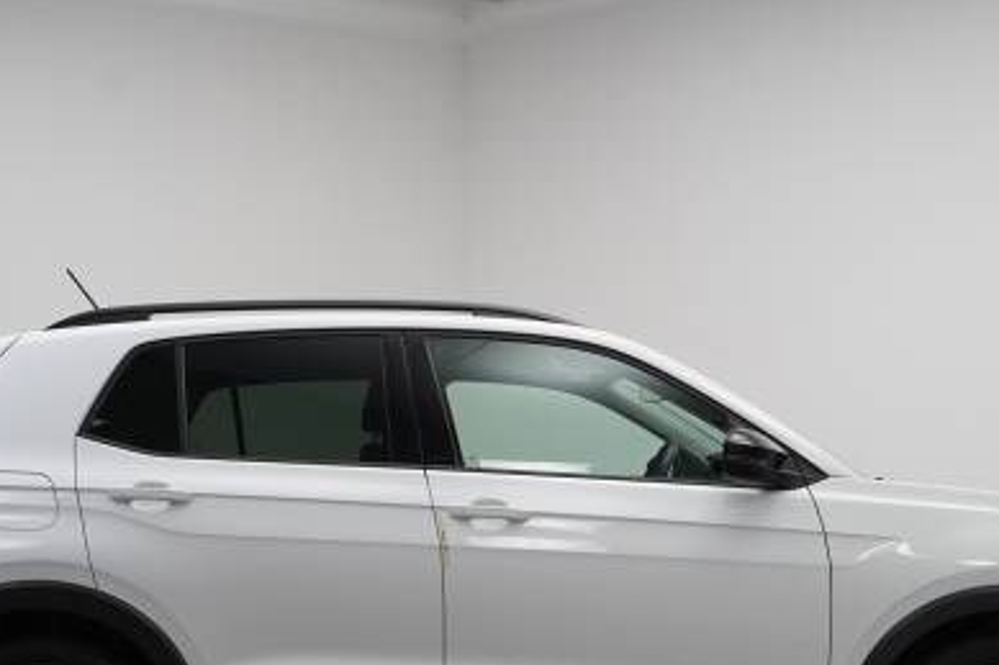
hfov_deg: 27.3
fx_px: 2053
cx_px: 544
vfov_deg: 18.2
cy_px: 544
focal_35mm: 74
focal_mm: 45
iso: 1000
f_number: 4
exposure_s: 1/160
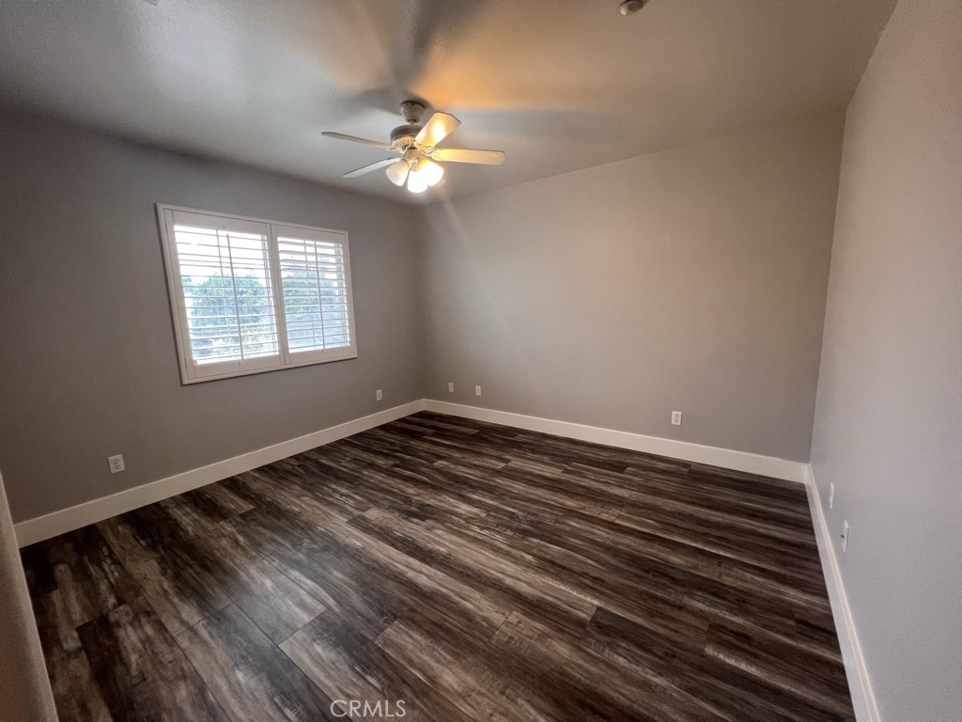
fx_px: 361
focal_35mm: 13
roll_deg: +1.5
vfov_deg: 89.9
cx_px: 481
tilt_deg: -9.3
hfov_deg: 106.2
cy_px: 361
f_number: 1.8
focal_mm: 1.57
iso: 200
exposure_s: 1/60
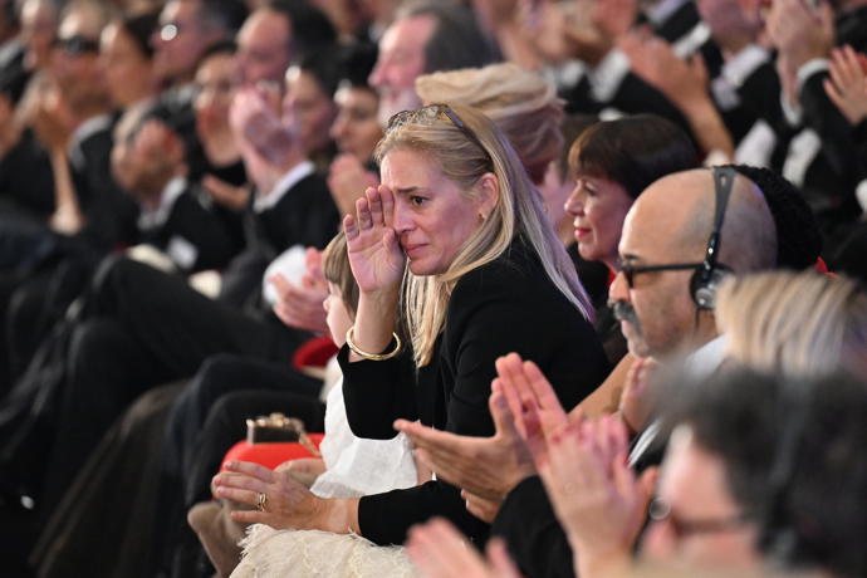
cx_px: 434
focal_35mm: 300
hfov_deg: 6.9
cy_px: 289
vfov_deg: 4.6
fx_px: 7224
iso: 4000
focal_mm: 200
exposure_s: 1/125
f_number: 2.8
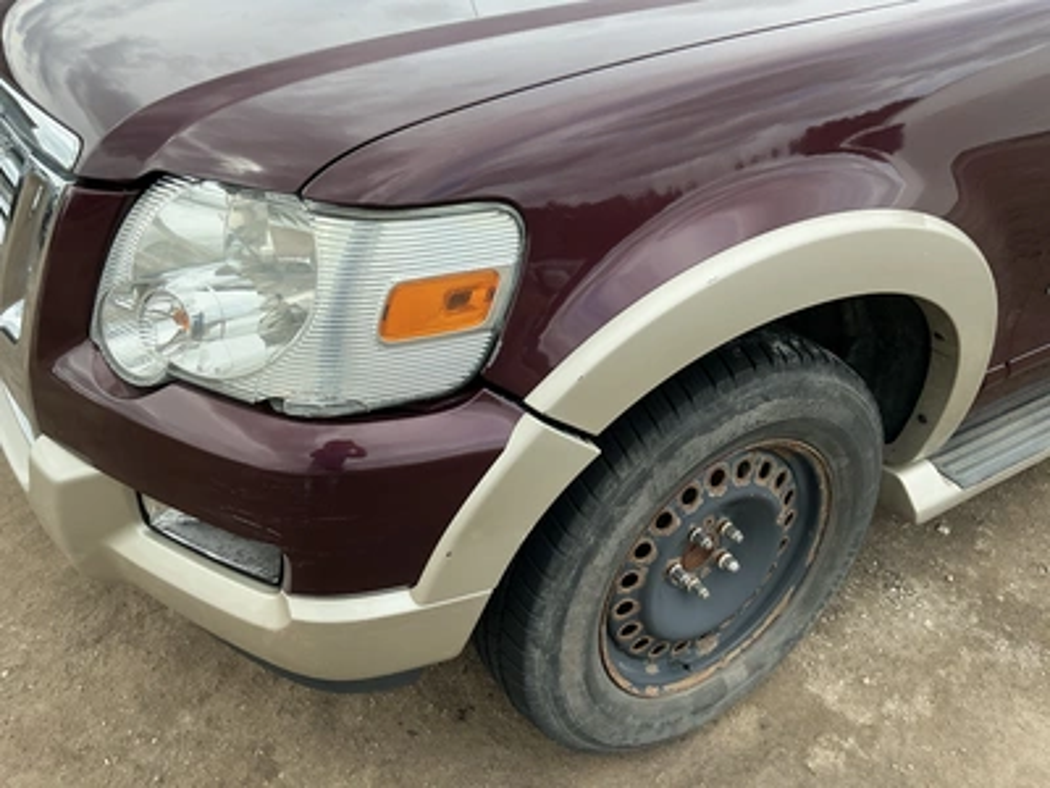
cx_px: 525
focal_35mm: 28
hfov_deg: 63.4
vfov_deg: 49.7
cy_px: 394
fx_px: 849
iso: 25
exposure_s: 1/415
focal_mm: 3
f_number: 1.8
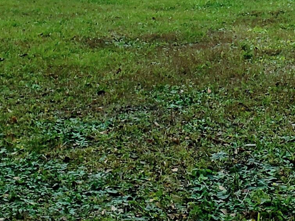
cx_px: 261
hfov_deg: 18.8
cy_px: -128
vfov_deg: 13.4
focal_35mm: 103
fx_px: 878
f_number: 2.4
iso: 50
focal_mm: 4.3
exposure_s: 1/350
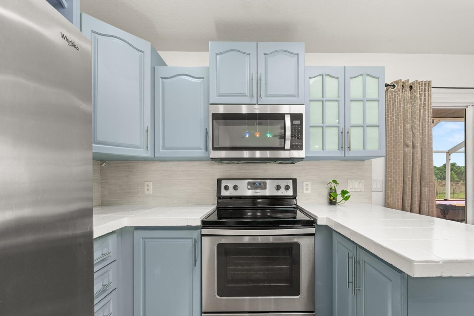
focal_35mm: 15
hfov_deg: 100.1
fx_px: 197
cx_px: 259
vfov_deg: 77.1
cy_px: 174
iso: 400
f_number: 11
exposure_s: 1/3
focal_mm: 13
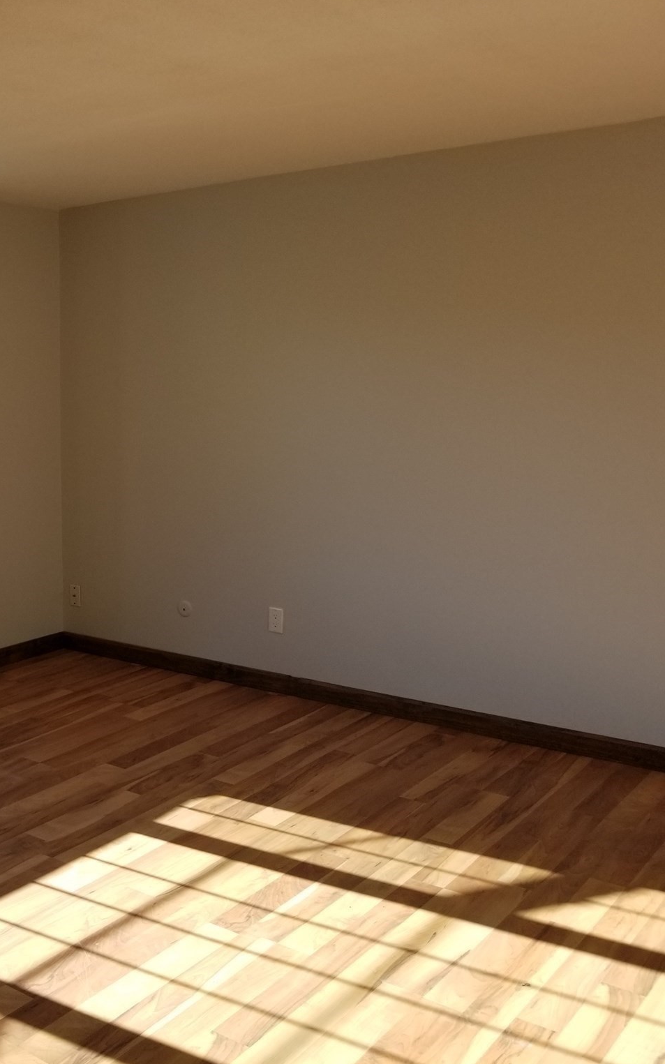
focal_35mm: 37
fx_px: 1073
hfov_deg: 31.2
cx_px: -38
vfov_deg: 52.8
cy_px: 532
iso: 50
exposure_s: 1/331
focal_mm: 4.3
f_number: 1.7
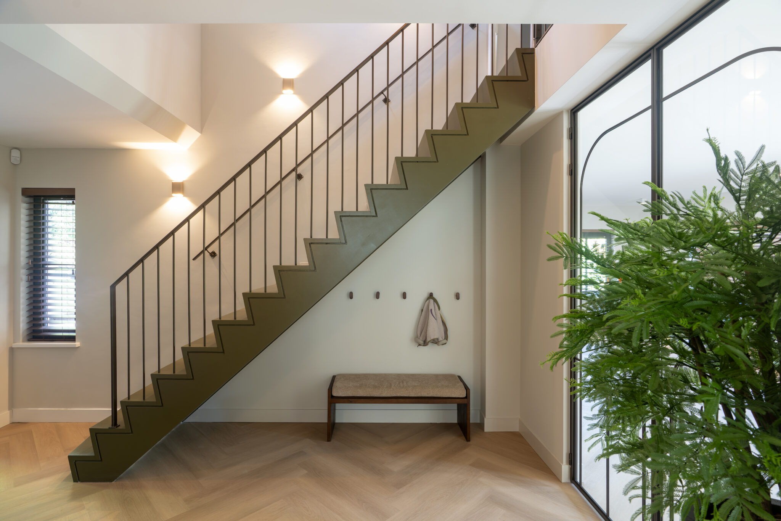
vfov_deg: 67.4
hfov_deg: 90.0
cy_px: 260
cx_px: 390
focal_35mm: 18
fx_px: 391
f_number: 6.3
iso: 200
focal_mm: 18
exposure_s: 2
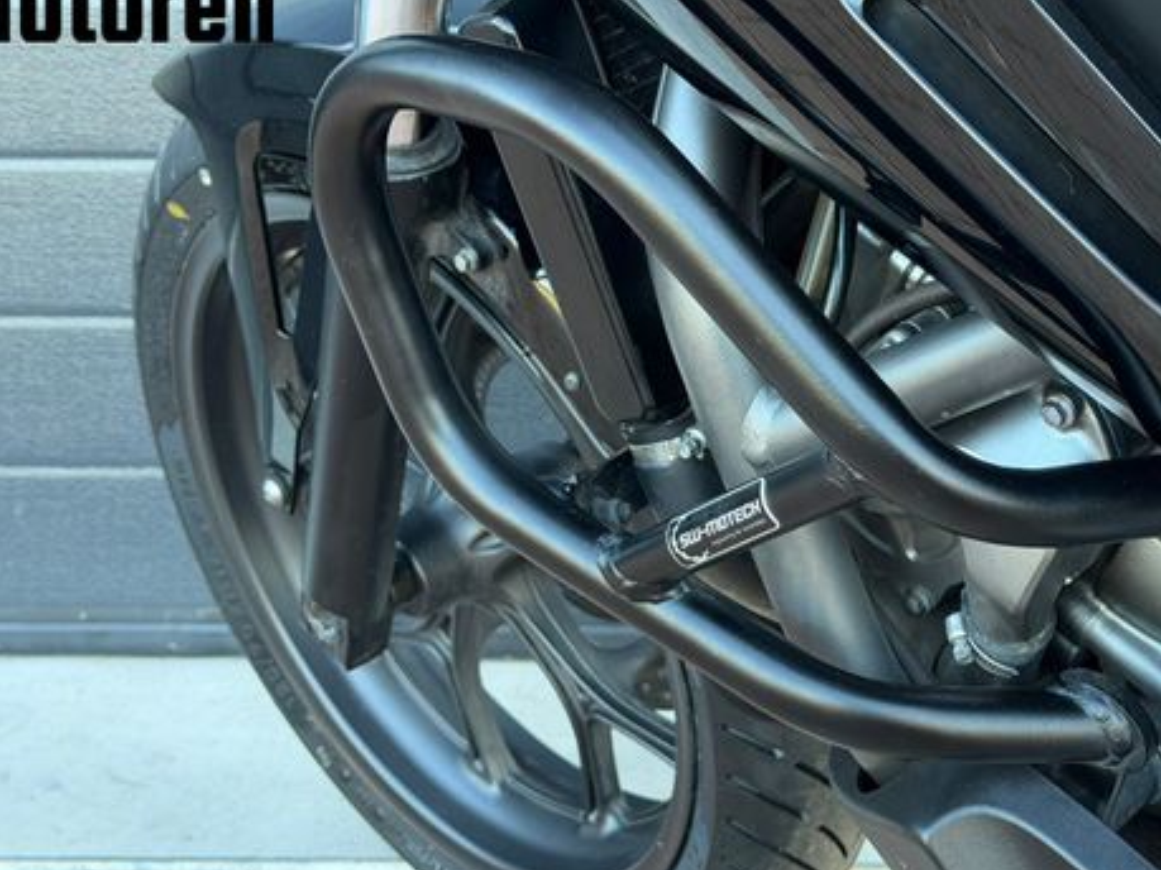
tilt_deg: -17.9
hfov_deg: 28.8
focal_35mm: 67
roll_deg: +1.6
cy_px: 481
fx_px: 2247
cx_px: 759
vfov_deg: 21.9
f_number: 1.78
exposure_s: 1/114
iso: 100
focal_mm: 6.76
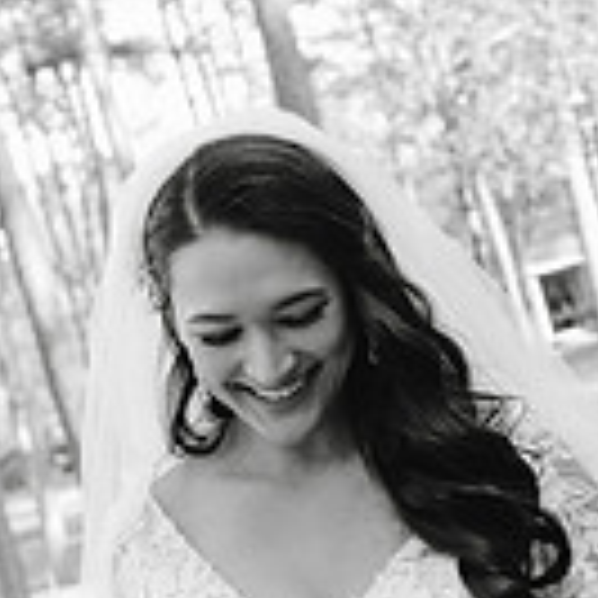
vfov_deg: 17.0
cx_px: 319
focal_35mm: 101
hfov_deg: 17.2
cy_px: 553
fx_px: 1974
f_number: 4
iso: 400
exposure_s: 1/200
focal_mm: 35
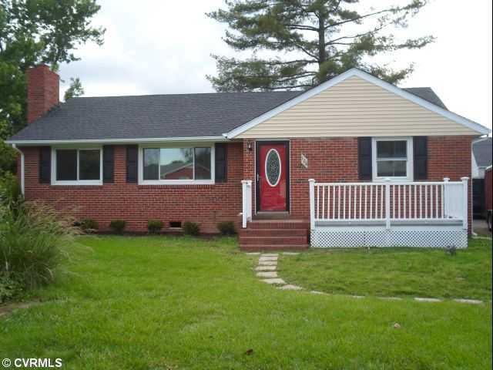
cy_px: 185
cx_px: 246
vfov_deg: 39.7
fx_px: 513
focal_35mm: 36
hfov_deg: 51.4
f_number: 3
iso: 80
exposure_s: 1/350
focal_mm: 6.5
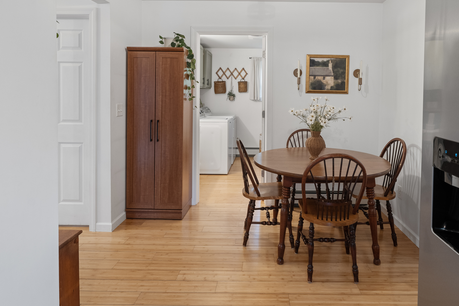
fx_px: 293
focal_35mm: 23
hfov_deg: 75.7
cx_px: 261
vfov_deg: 54.0
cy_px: 103
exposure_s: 1/6
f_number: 8
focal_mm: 14
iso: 800
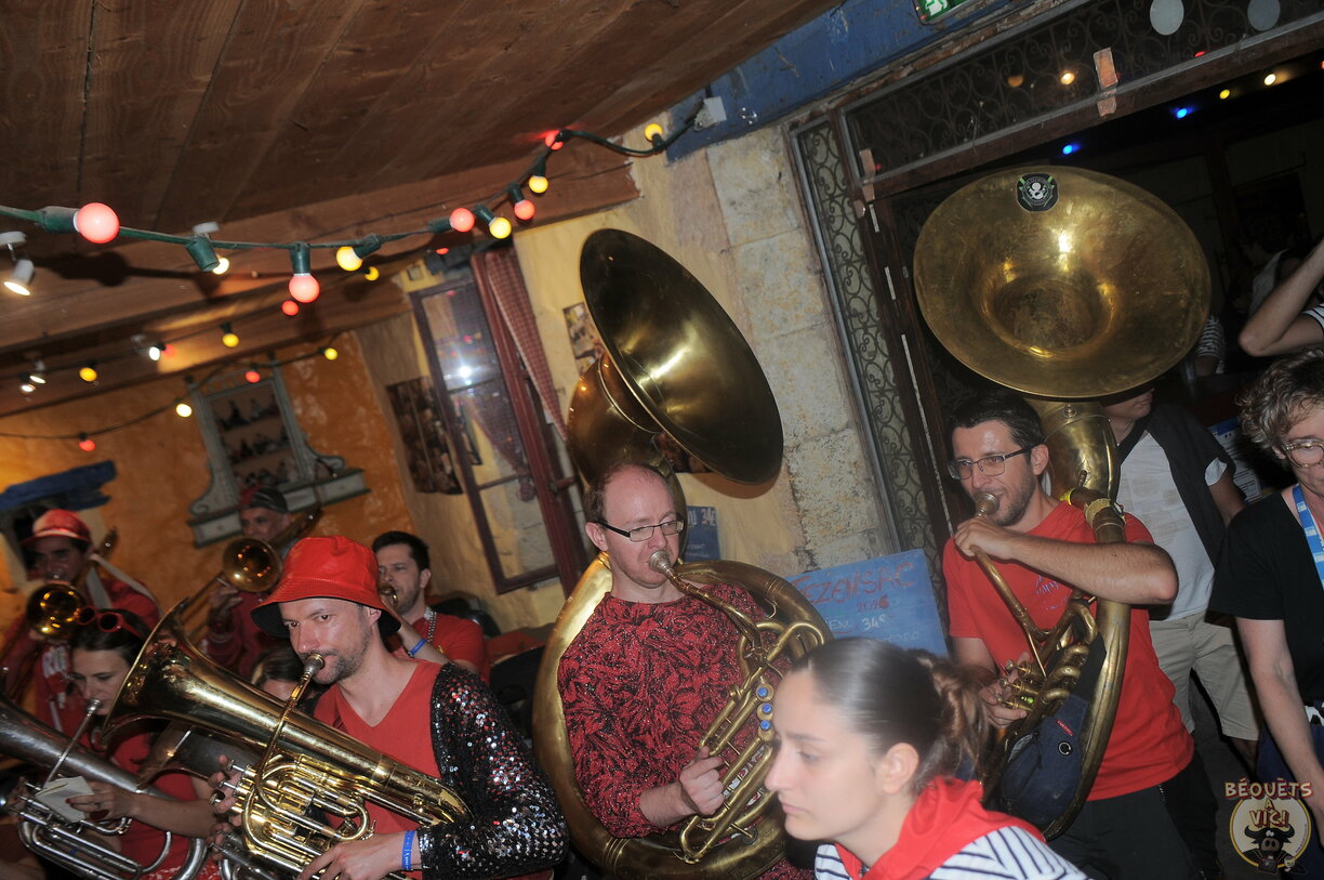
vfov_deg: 36.8
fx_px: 1322
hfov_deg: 53.2
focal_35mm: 36
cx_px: 662
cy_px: 440
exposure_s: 1/60
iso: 200
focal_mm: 24
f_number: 3.5
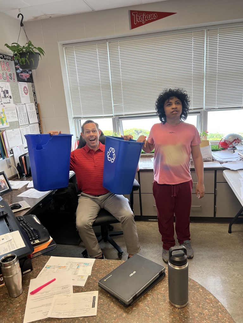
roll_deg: +5.4
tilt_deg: -14.0
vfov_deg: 67.3
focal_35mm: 26
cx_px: 122
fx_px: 243
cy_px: 162
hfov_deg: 53.1
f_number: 1.5
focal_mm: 5.7
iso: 100
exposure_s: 1/120
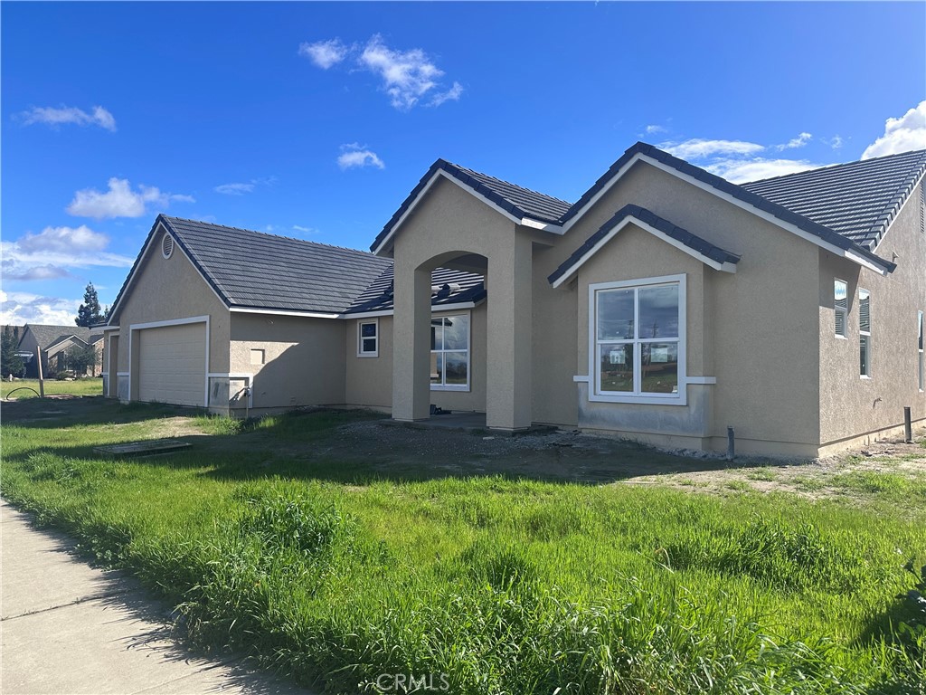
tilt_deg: +1.0
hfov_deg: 71.6
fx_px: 642
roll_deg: +0.0
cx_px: 463
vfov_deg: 56.8
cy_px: 348
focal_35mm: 24
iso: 80
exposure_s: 1/3247
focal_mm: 6.86
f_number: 1.78
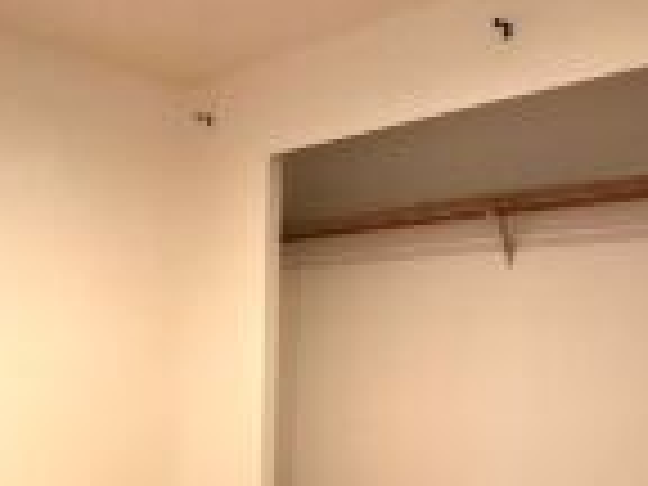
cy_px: 477
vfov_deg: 33.9
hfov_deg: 43.4
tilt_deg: -10.7
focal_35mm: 39
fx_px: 730
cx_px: 54
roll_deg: +2.3
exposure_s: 1/108
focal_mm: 2.22
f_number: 2.2
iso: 320
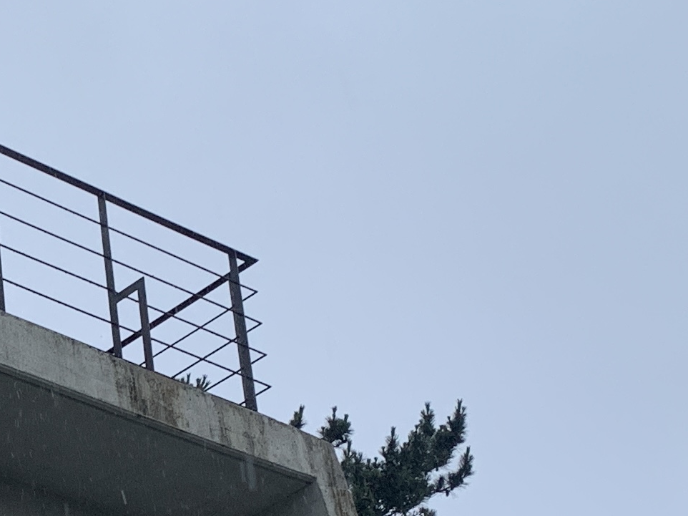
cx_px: -124
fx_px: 2166
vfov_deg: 13.3
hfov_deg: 17.3
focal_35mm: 109
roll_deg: +2.2
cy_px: 563
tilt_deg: +25.9
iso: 25
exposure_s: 1/396
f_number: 1.8
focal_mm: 4.25
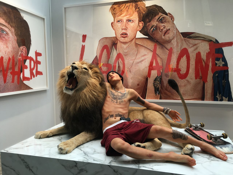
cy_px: 88
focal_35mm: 29
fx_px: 195
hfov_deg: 61.7
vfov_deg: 48.2
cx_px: 116
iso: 25
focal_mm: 4.15
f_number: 2.2
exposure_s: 1/50
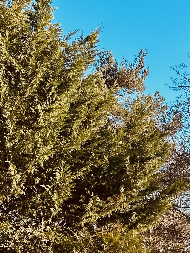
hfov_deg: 20.4
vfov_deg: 25.0
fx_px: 527
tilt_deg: +0.4
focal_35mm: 72
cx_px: 118
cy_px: 284
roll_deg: -0.9
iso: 80
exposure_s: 1/1119
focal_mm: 6.86
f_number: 1.78
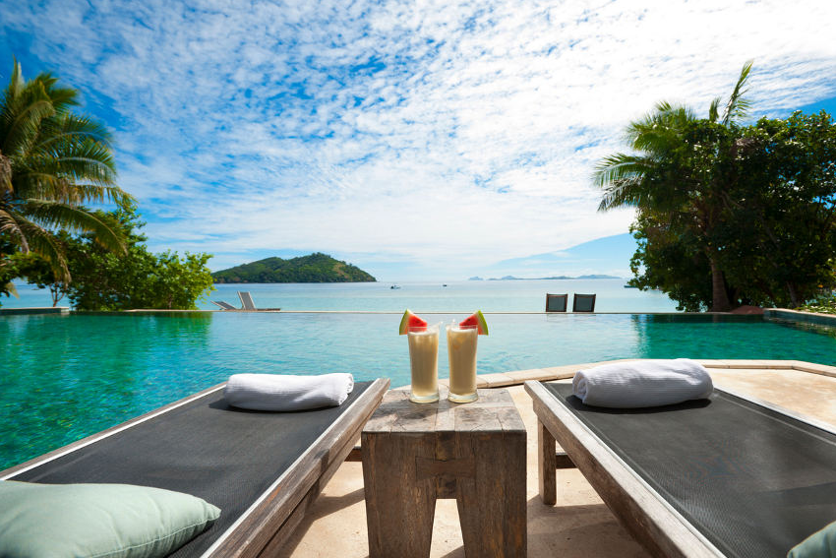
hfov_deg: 89.9
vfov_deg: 67.4
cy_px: 271
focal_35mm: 18
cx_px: 441
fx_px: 418
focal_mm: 17
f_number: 8
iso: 100
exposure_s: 1/400
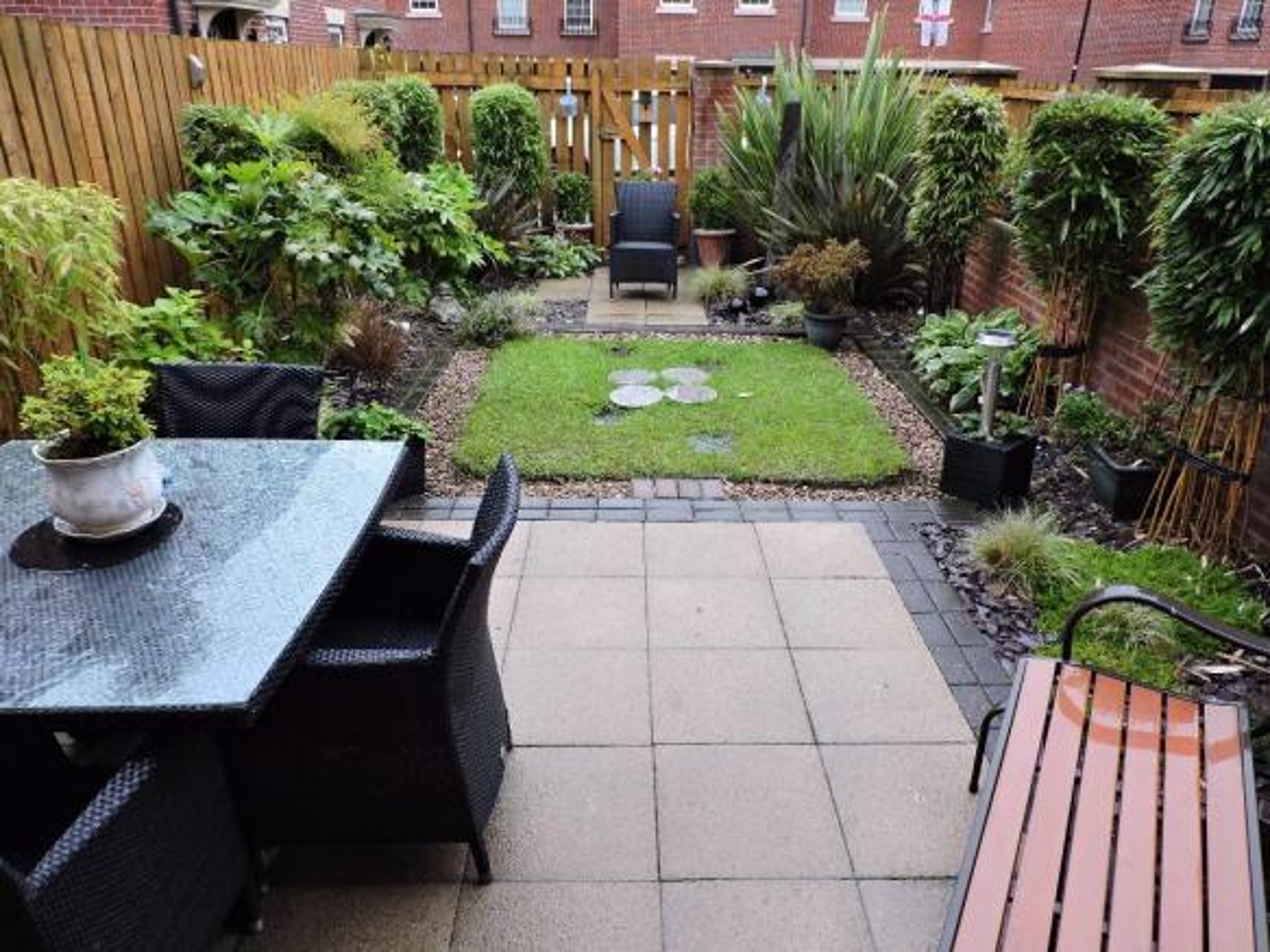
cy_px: 476
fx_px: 880
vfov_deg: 56.8
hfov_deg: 71.6
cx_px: 635
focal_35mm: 24
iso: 100
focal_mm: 4.3
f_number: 3
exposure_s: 1/80
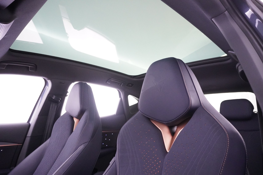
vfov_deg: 53.1
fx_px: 175
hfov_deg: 73.7
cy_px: 88
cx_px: 132
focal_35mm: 24
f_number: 3.5
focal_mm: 16
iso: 6400
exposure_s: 1/30
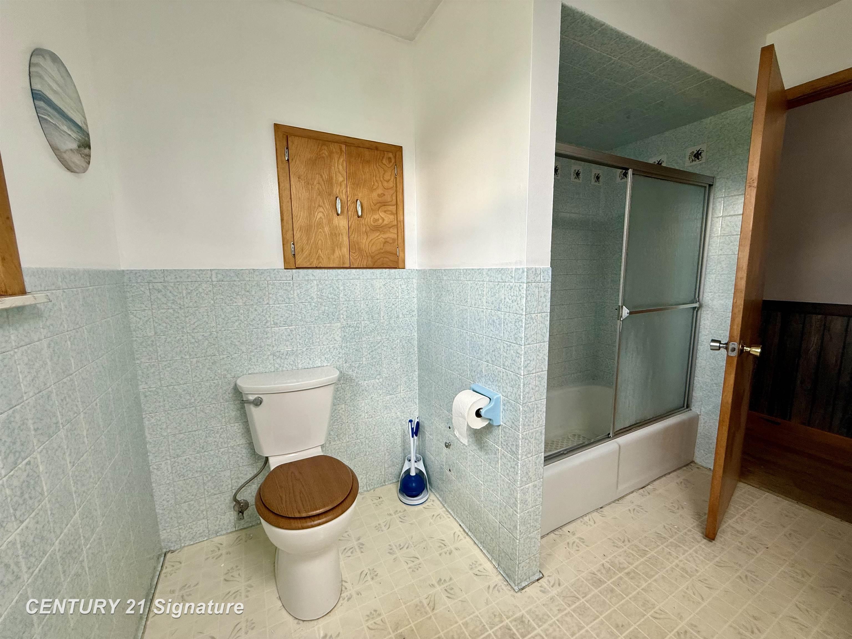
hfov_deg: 102.1
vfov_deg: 85.7
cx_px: 426
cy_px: 320
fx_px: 345
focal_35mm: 14
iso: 125
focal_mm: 2.22
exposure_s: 1/120
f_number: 2.2
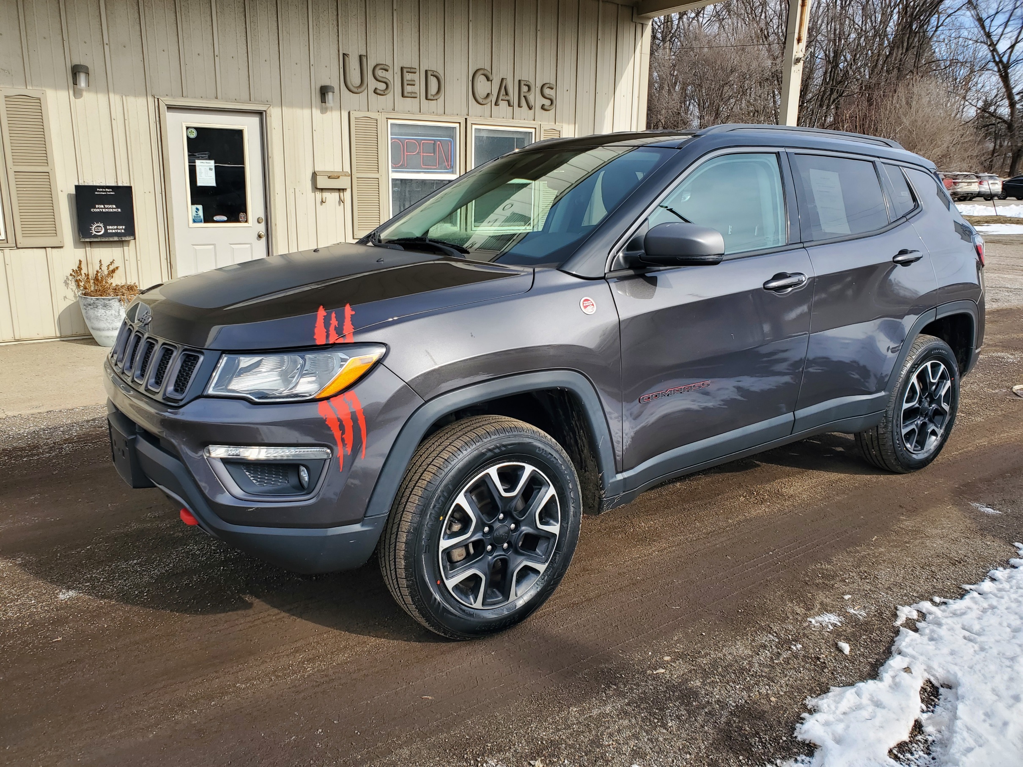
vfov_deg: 53.1
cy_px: 384
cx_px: 512
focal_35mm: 26
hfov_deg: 67.3
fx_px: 768
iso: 50
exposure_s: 1/833
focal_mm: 4.3
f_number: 2.4
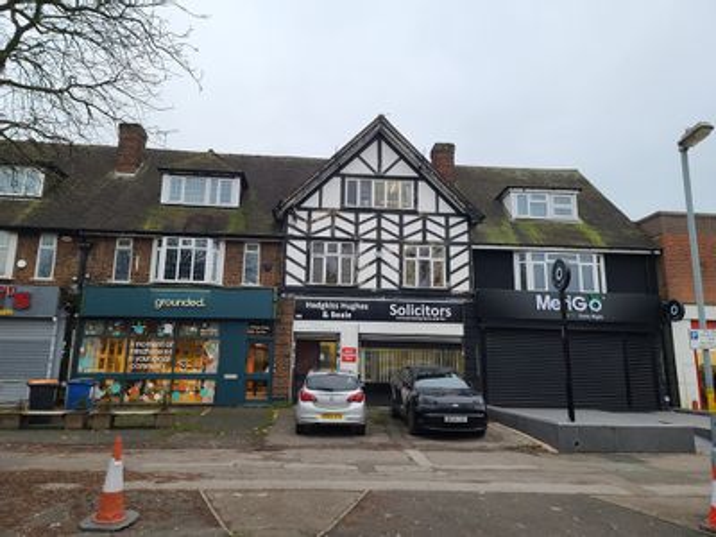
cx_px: 358
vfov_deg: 54.9
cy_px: 268
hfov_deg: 69.4
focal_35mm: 25
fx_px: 517
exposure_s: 1/120
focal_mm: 7
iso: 25
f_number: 1.8
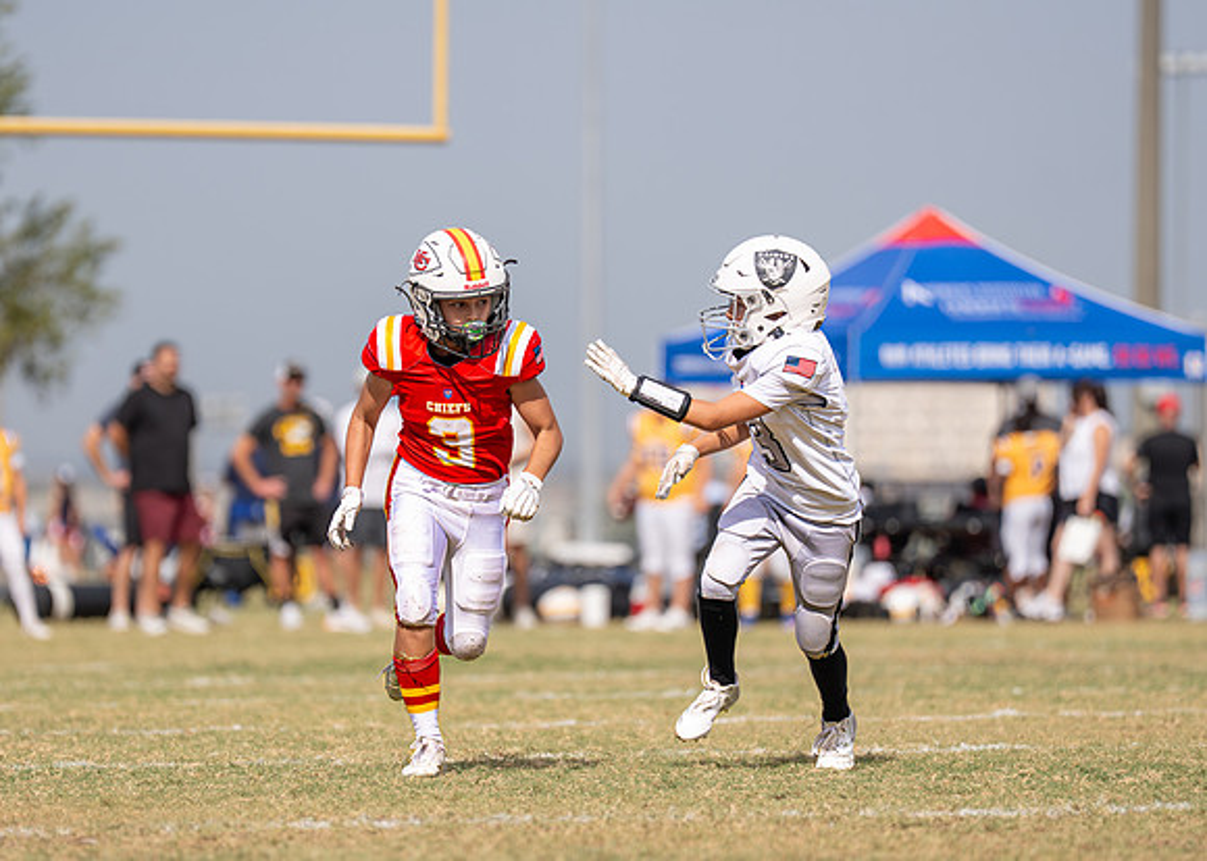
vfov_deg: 4.8
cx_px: 503
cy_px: 482
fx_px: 10283
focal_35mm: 300
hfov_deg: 6.7
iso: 160
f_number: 2.8
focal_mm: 200
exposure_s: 1/5000
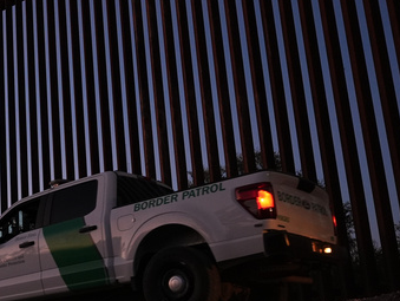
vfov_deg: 25.2
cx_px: 18
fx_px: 671
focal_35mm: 58
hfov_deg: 31.2
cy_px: 178
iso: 1250
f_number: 1.8
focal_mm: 20
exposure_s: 1/250
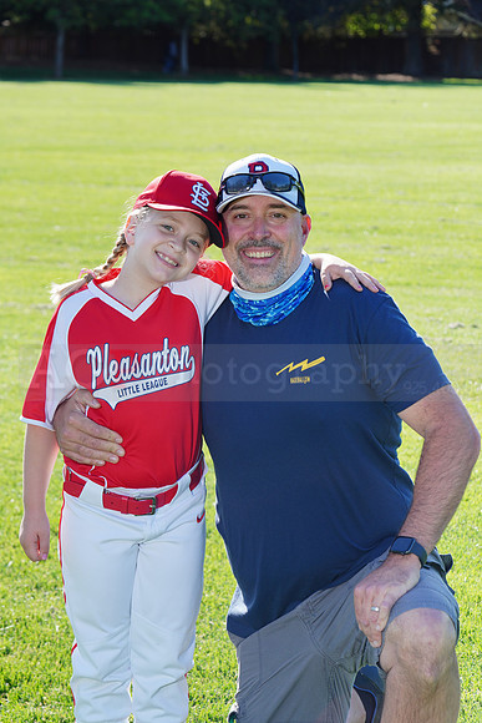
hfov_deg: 11.2
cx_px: 241
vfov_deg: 16.6
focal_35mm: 123
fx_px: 2469
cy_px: 362
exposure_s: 1/200
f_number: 9
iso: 200
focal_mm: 123
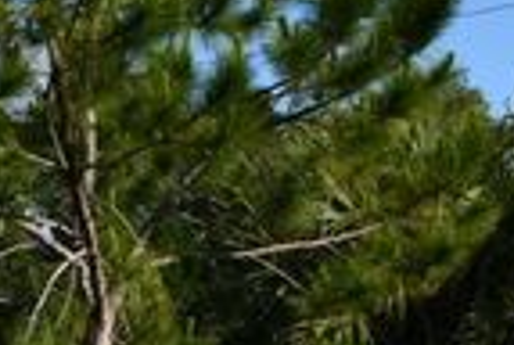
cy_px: 629
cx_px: -187
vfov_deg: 5.8
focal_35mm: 233
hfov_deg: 8.7
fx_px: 3334
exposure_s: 1/320
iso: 100
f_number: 9
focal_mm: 26
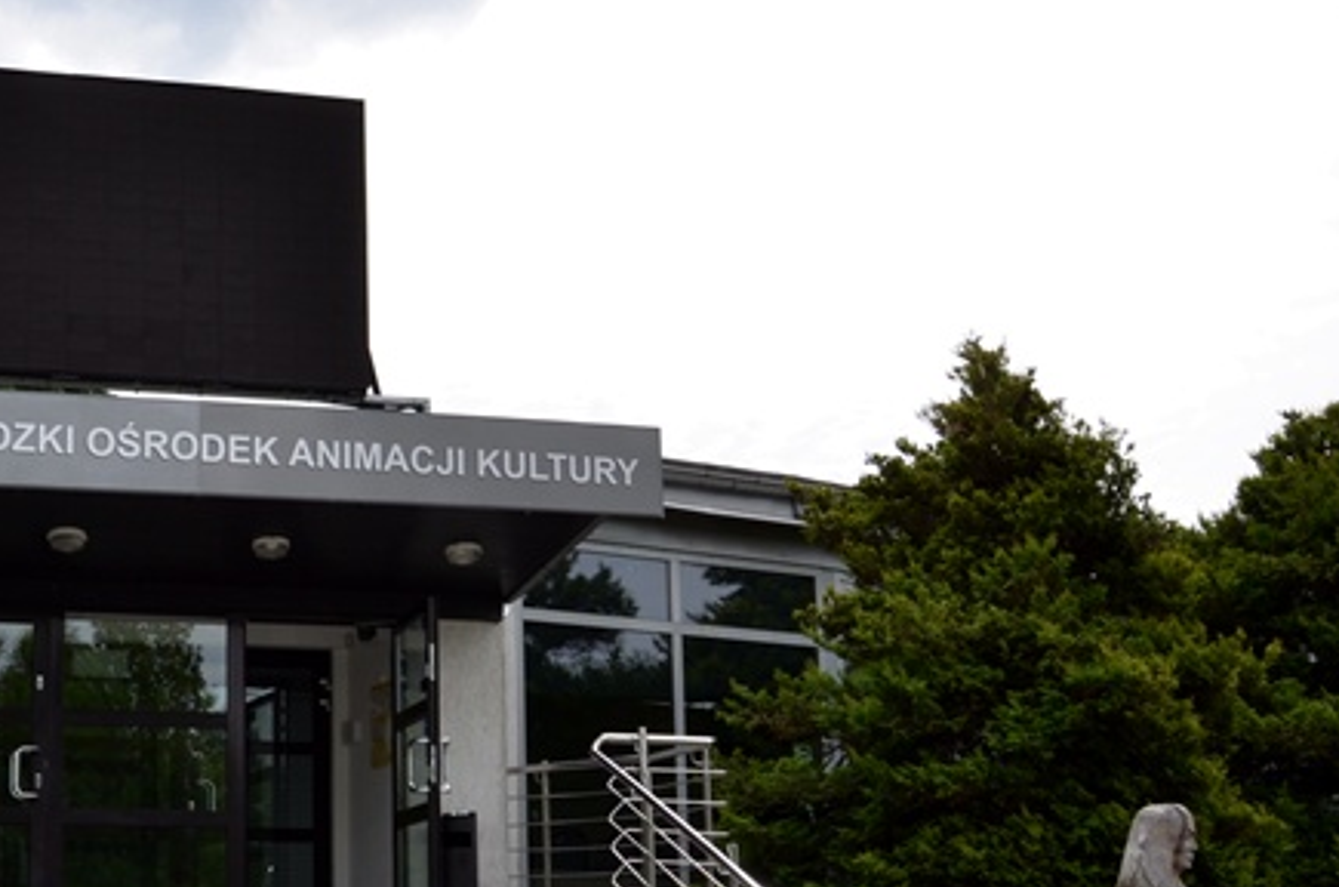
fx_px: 2150
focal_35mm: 58
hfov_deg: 33.4
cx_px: 225
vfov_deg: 23.1
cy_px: 647
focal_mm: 21
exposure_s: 1/200
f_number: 10
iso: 100
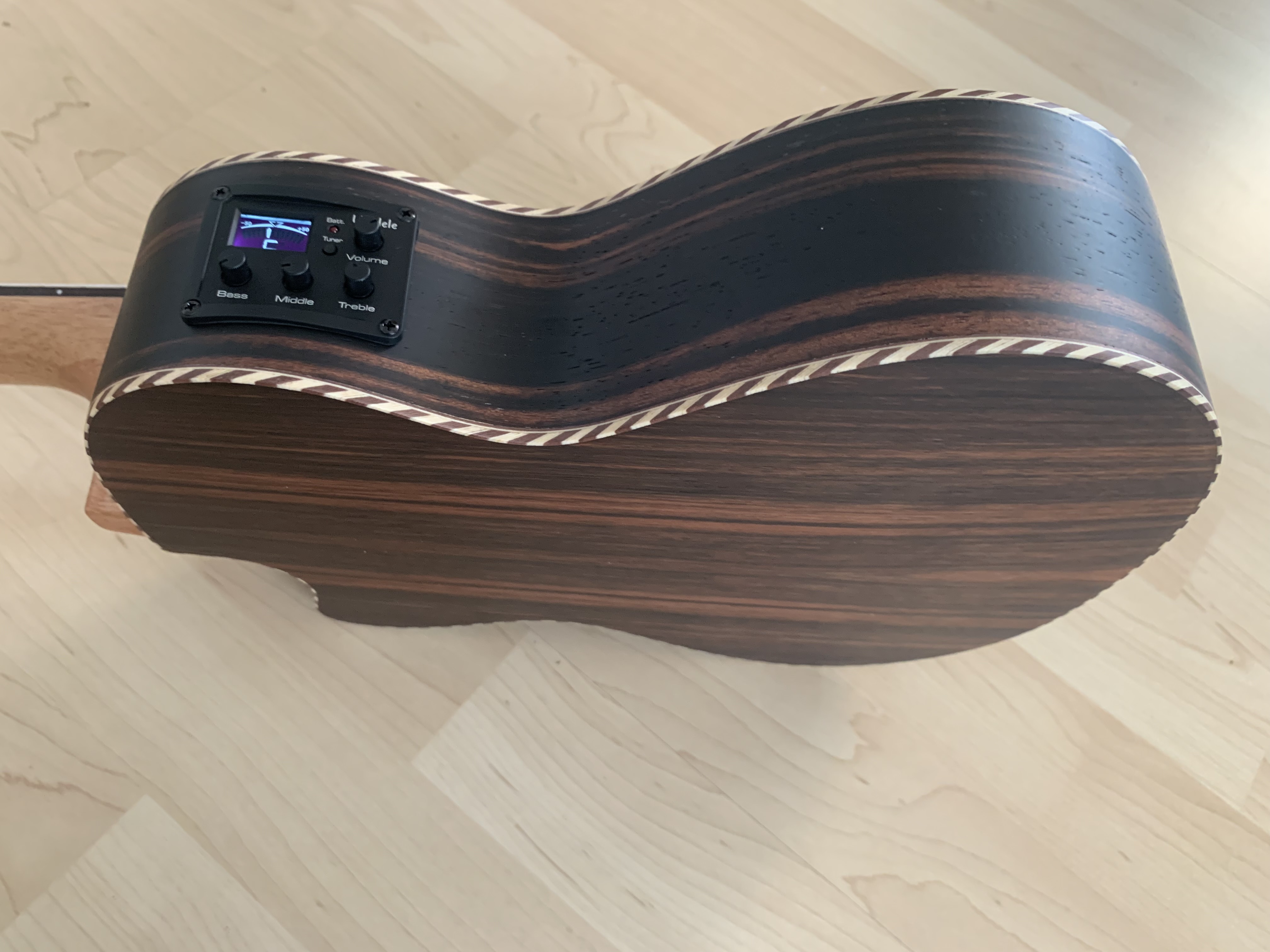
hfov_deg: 67.3
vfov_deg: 53.1
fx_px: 954
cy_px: 476
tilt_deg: -62.4
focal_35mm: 26
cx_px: 635
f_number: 1.8
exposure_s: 1/60
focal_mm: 4.25
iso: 250
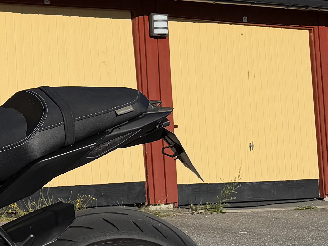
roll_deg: +1.4
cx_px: -196
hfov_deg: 17.5
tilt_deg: +7.0
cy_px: 15
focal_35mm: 98
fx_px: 929
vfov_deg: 14.9
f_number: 1.78
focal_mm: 6.76
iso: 80
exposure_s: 1/9091
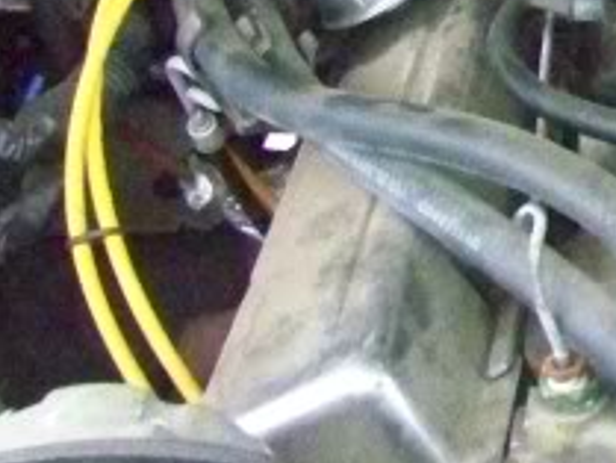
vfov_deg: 10.6
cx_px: 979
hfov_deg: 13.3
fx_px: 2457
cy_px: -59
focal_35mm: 138
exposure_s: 1/500
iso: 1600
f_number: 2.8
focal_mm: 5.85
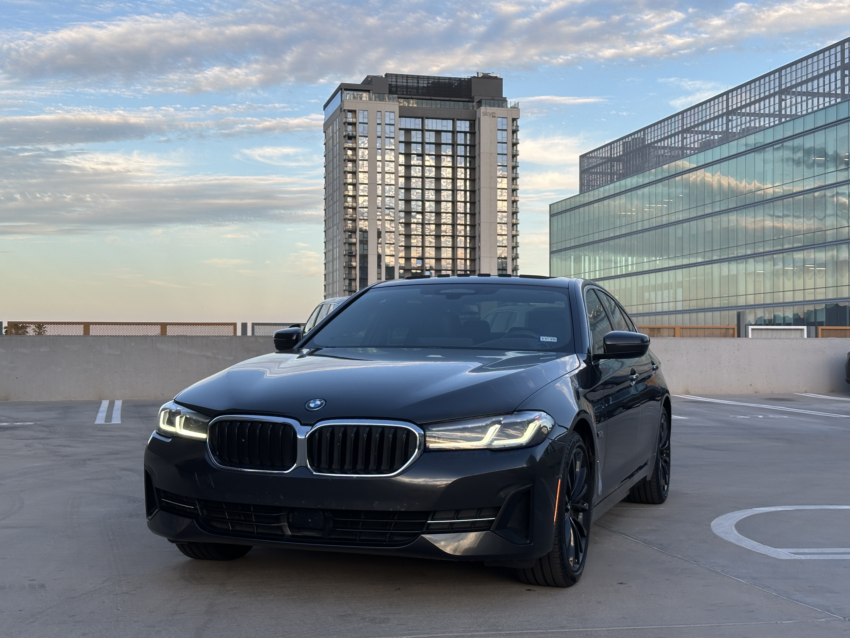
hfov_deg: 39.7
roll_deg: -0.4
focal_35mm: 48
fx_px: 1179
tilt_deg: +2.3
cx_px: 425
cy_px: 319
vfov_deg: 30.3
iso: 64
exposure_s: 1/511
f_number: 1.78
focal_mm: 6.86
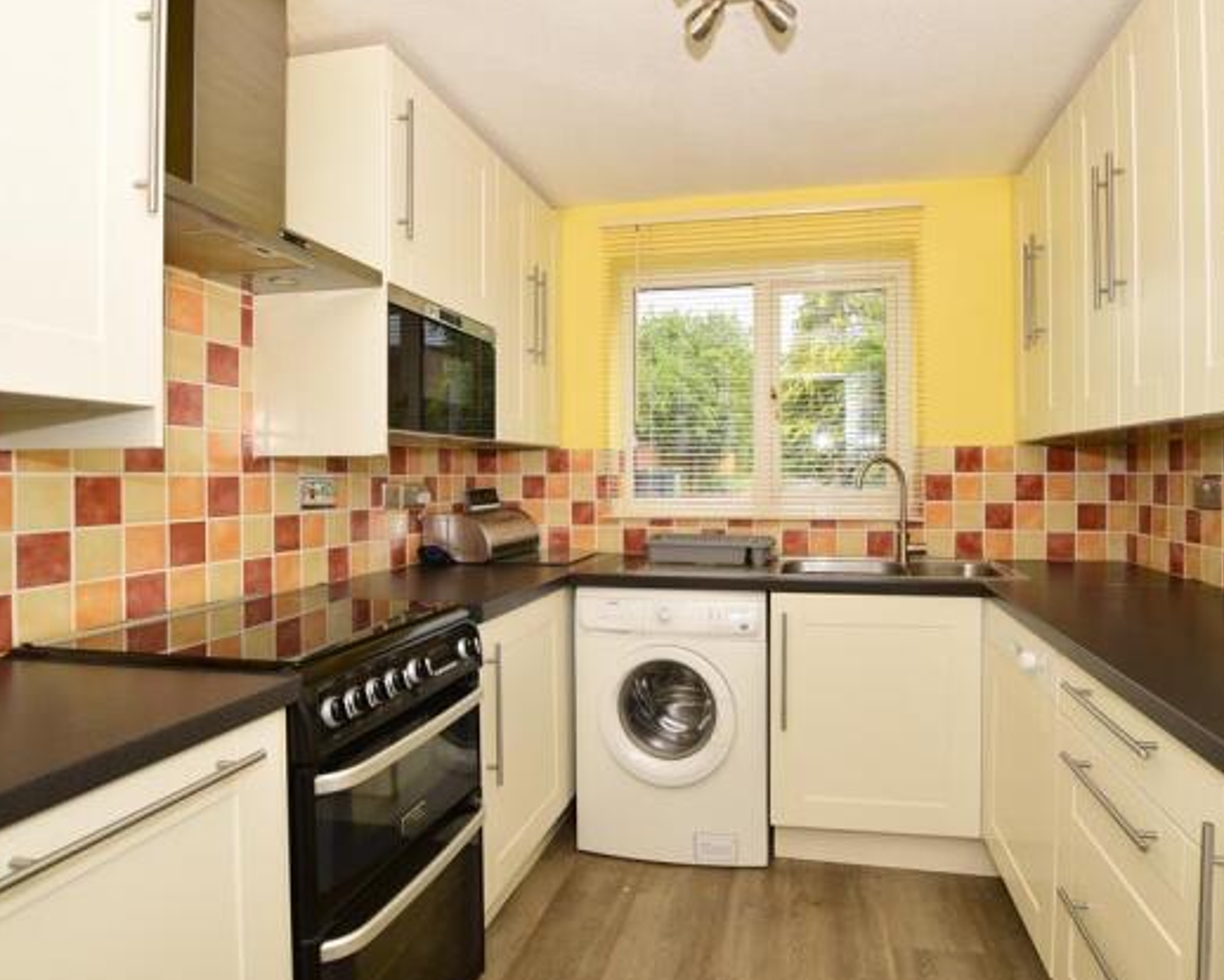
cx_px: 673
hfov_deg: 81.3
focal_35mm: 20
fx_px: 710
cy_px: 473
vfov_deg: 69.2
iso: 400
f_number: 7.1
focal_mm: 11
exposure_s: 1/125
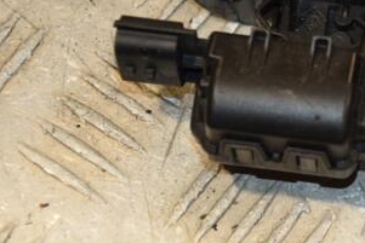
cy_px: 17
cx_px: 337
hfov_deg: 8.1
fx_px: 2576
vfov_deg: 5.4
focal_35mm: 254
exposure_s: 1/160
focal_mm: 85
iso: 800
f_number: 5.6
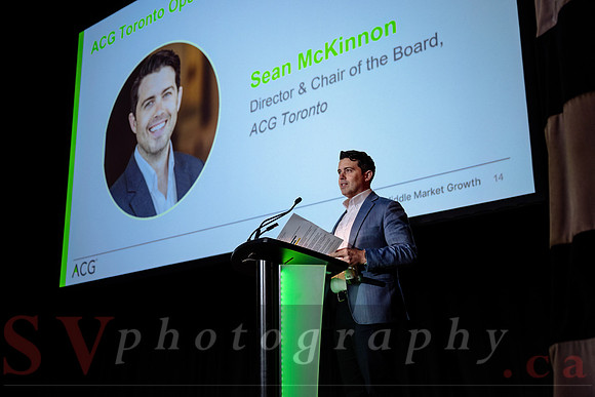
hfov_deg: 44.5
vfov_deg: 30.5
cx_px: 298
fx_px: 727
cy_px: 198
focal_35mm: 44
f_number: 3.5
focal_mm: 44
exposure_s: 1/100
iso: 1000
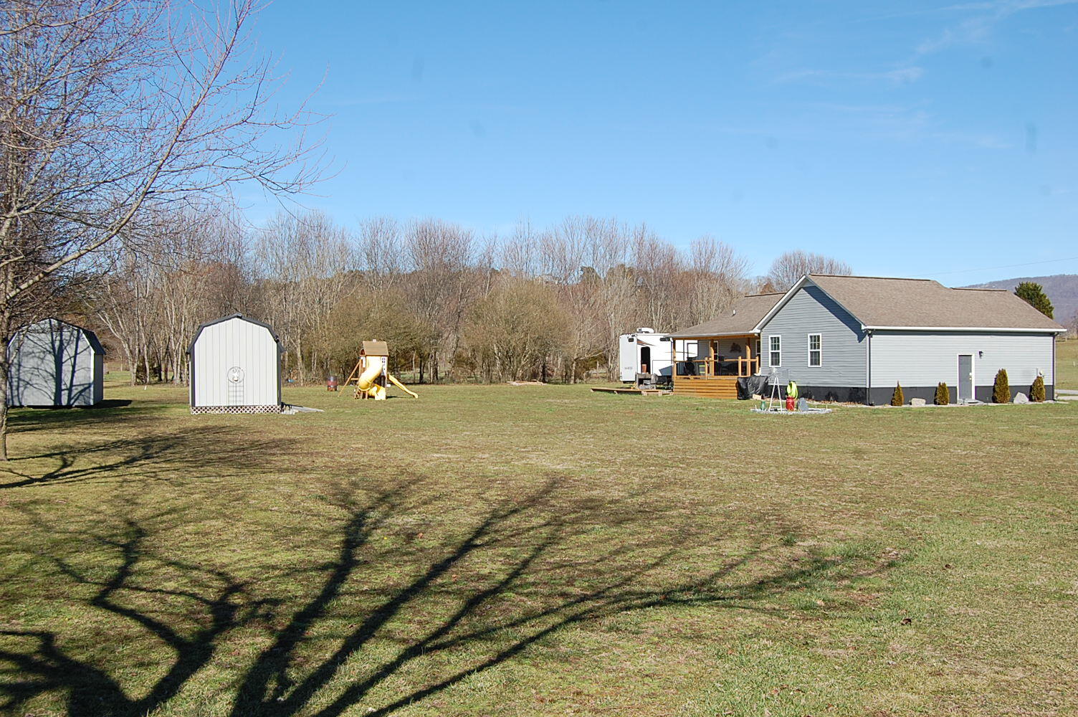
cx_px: 539
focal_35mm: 39
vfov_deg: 34.1
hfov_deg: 49.6
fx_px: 1167
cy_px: 358
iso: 200
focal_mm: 26
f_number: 9
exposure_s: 1/320
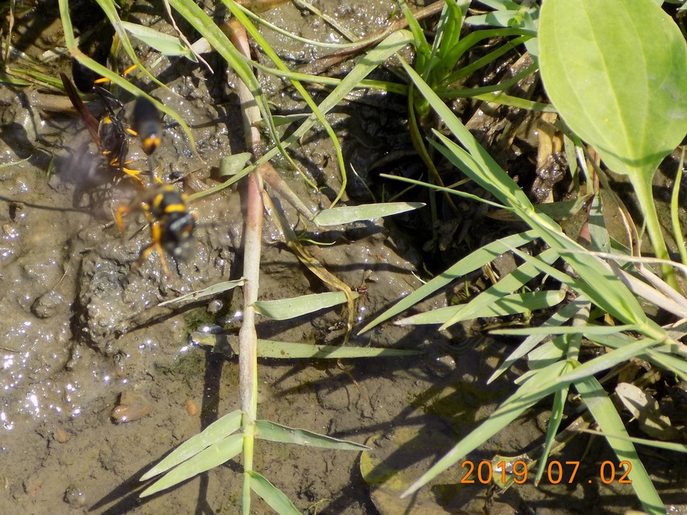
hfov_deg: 22.8
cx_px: 344
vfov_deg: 17.2
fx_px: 1707
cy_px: 258
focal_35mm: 86
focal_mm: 15.3
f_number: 4.4
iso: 80
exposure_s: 1/320
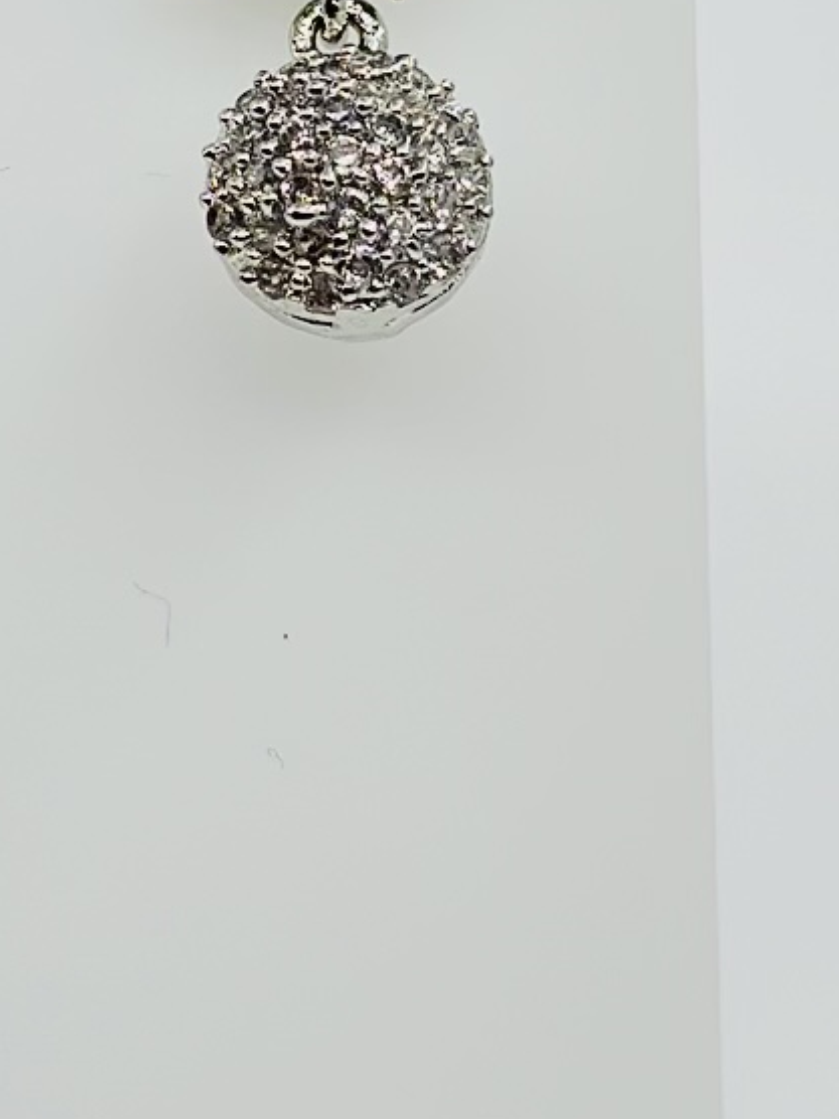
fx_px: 5623
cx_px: 34
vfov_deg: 11.2
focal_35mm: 174
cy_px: -28
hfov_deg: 8.5
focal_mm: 6.86
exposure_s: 1/719
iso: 80
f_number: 1.78
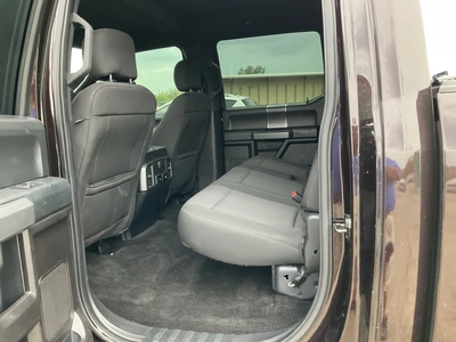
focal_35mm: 29
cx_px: 228
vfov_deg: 48.2
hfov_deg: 61.7
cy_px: 171
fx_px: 382
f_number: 1.8
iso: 64
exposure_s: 1/122
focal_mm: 3
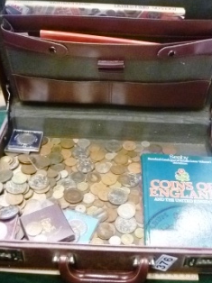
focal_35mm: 40
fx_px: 327
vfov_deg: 46.8
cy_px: 131
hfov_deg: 35.9
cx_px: 117
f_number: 2.8
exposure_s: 1/15
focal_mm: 5
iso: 800
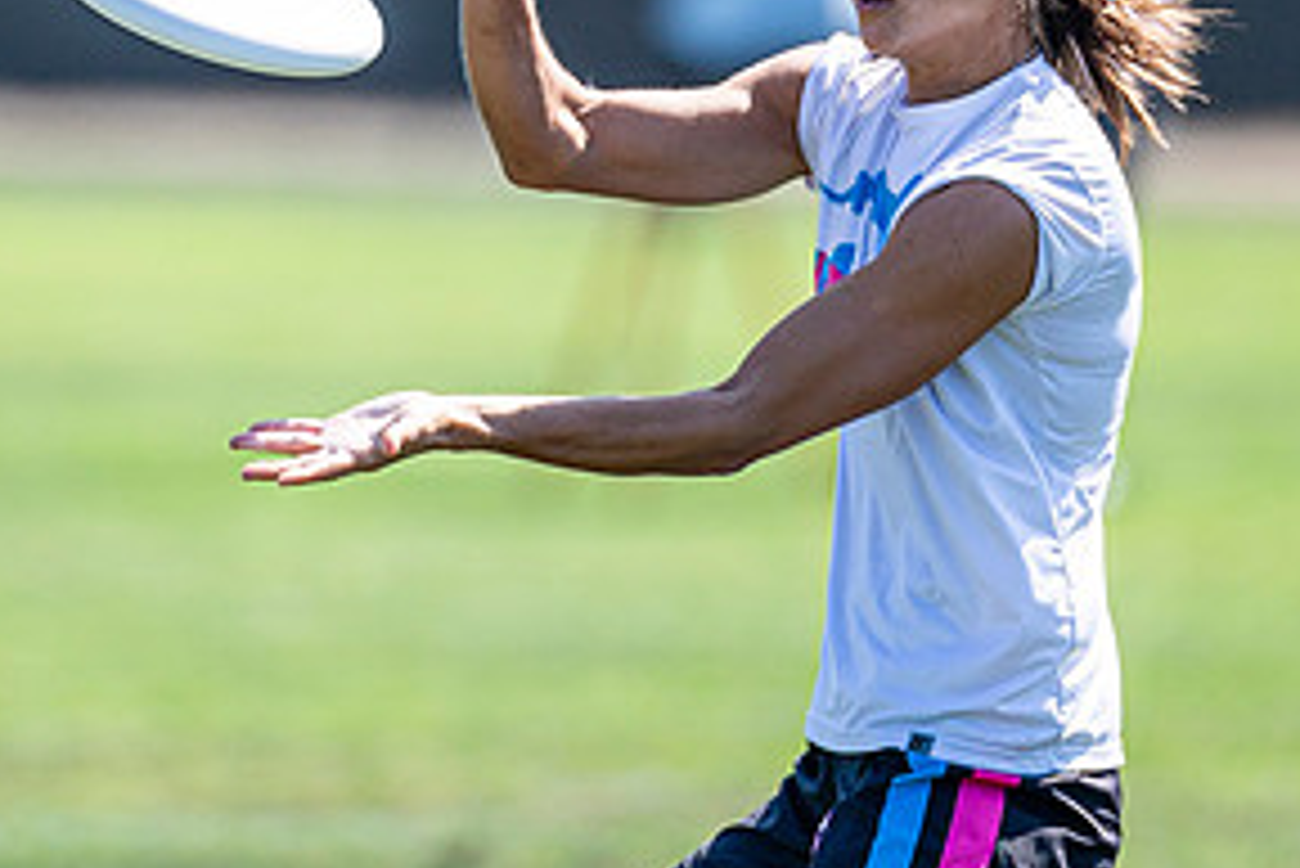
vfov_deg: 1.6
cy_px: 46
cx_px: 610
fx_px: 31612
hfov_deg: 2.4
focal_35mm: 875
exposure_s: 1/2000
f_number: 3.2
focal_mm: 280
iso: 200
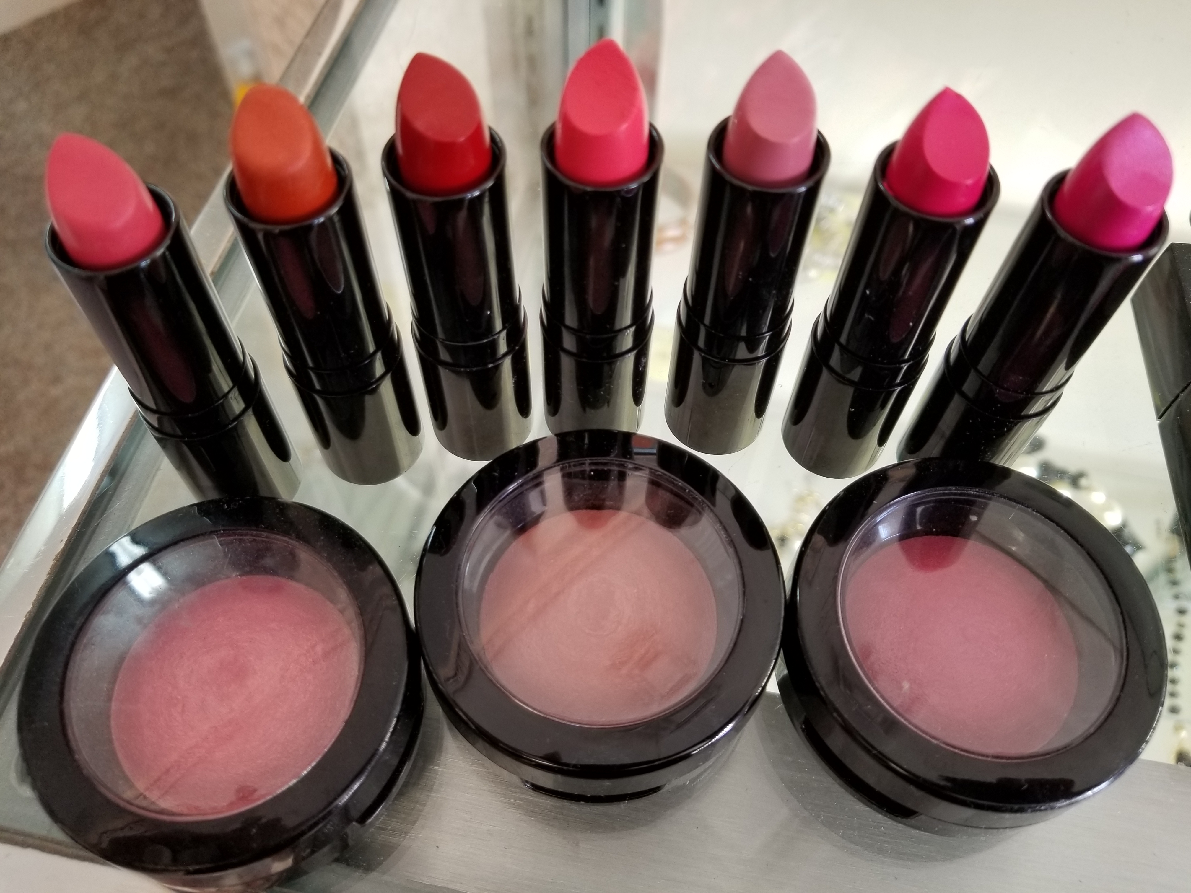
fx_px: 895
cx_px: 596
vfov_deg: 53.1
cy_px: 446
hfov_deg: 67.3
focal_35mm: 26
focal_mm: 4.25
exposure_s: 1/60
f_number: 1.7
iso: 80
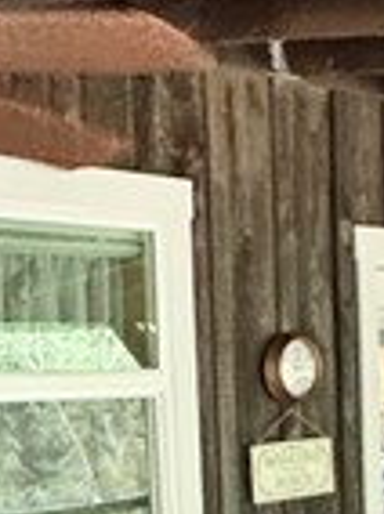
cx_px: 427
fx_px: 1498
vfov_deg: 19.1
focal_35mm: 101
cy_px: 460
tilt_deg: -5.1
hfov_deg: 14.3
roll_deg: +3.1
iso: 1000
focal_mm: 2.22
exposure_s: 1/60
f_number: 2.2
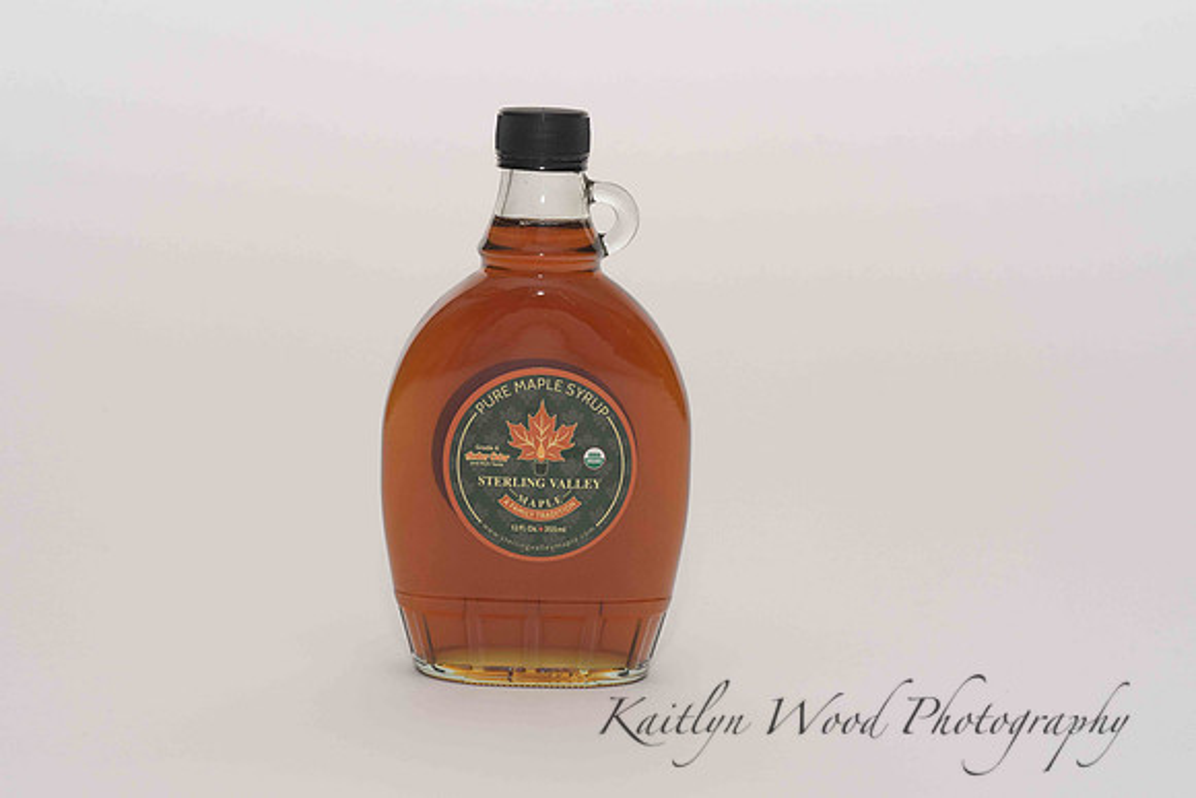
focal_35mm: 85
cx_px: 598
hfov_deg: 23.9
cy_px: 399
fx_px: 2824
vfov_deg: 16.1
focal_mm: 85
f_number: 13
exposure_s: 1/100
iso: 400
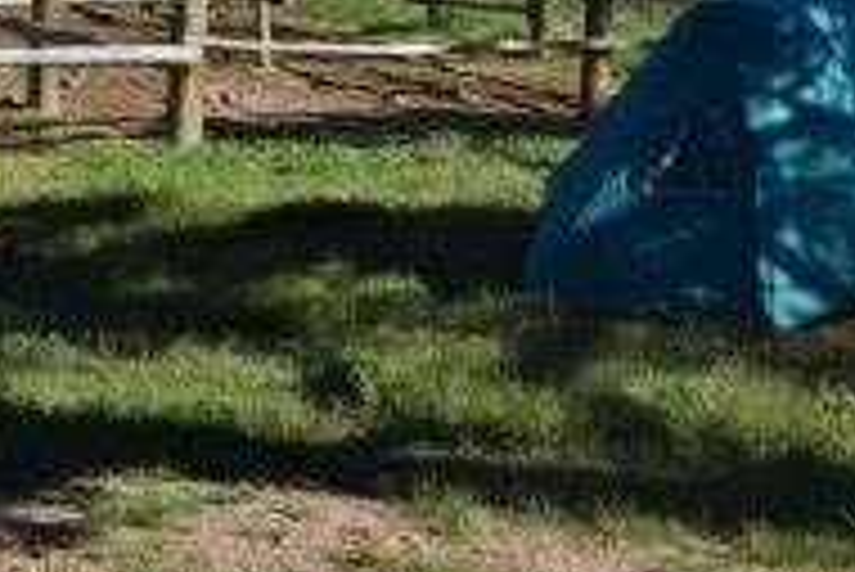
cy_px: 16
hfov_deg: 16.8
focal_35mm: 120
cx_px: 90
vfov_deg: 11.3
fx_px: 2852
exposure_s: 1/125
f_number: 18
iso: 200
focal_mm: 34
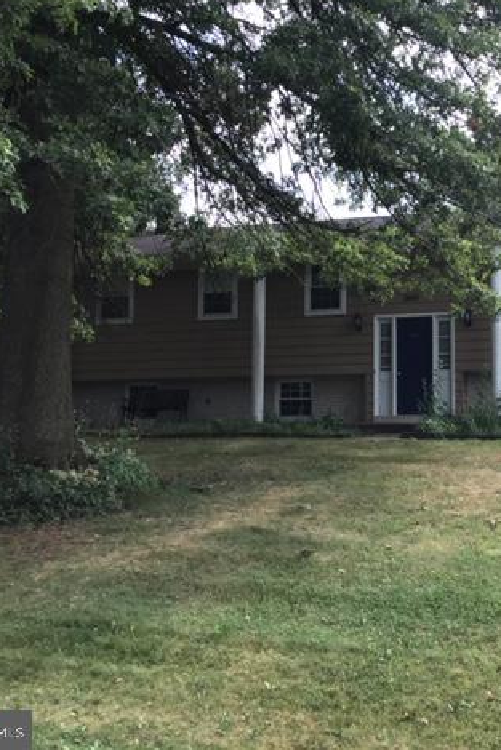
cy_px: 368
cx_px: 419
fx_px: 918
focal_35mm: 44
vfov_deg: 44.5
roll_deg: -0.1
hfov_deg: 29.6
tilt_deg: +4.9
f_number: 2.4
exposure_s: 1/334
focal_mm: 3.3
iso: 25
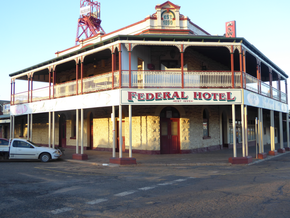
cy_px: 109
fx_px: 327
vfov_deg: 36.8
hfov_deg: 47.9
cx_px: 145
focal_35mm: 39
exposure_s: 1/80
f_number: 3.7
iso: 80
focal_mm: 6.7
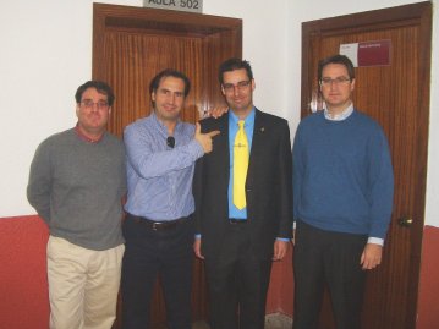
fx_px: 494
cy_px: 153
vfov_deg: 36.8
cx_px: 205
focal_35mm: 39
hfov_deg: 47.8
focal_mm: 5.8
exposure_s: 1/60
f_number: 2.6
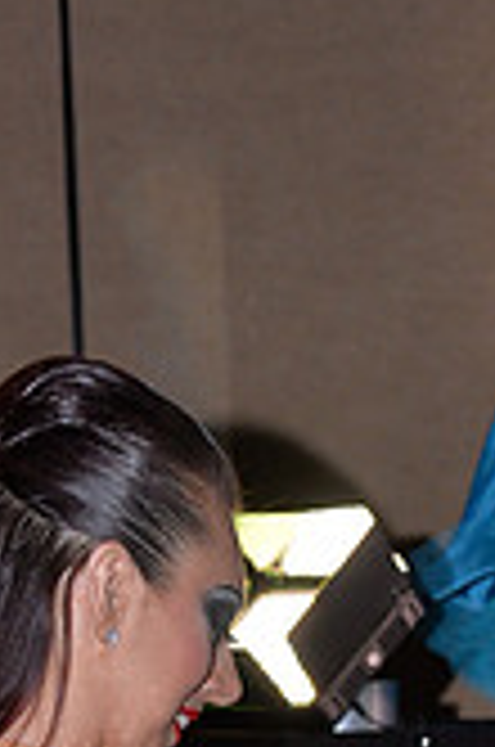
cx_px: 569
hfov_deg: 7.8
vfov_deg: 11.2
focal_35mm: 175
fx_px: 3624
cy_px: 1188
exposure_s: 1/250
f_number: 5
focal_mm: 50
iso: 1250
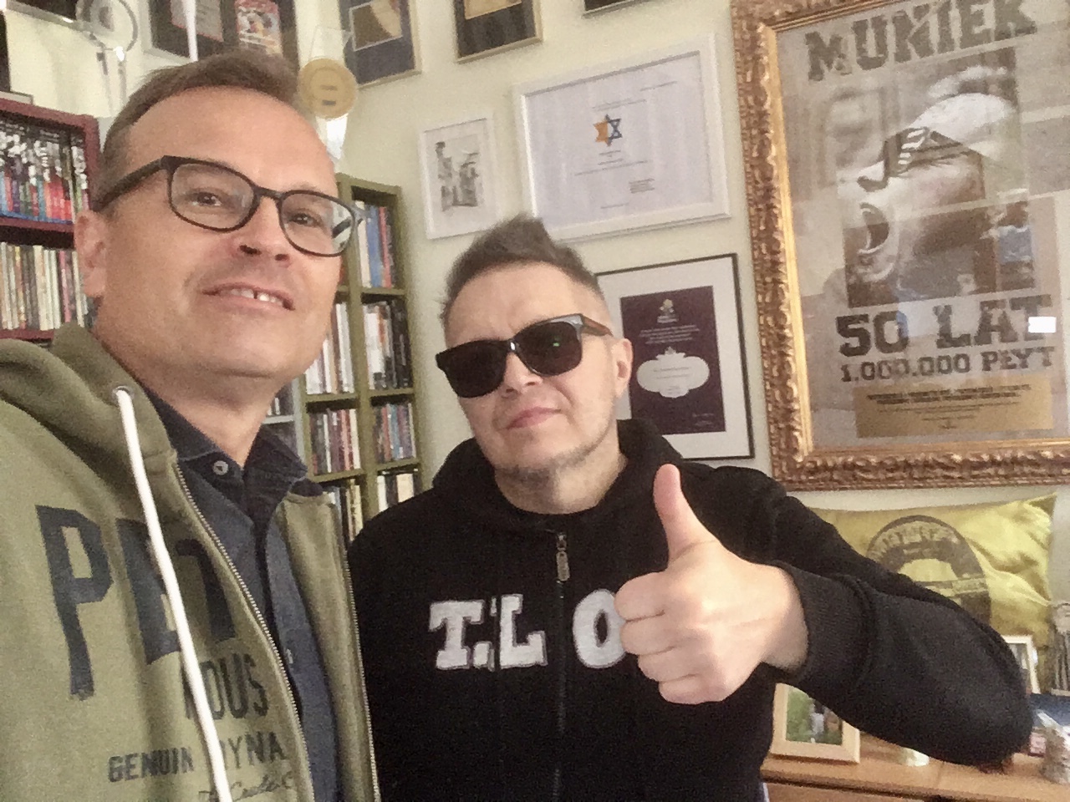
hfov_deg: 58.4
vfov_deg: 45.4
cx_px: 535
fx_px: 958
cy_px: 401
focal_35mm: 31
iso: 320
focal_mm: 2.15
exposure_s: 1/20
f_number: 2.4
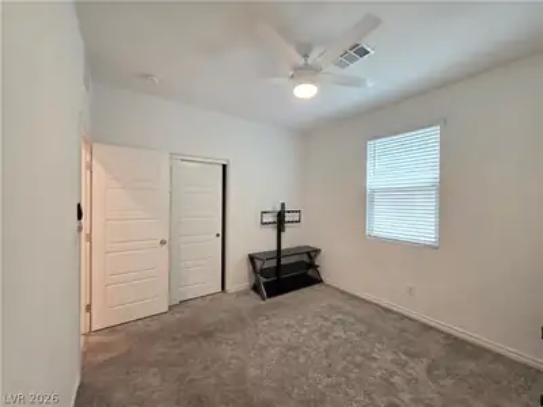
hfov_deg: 106.2
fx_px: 204
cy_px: 204
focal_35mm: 13
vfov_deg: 89.9
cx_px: 272
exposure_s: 1/60
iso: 160
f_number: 1.9
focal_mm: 2.2
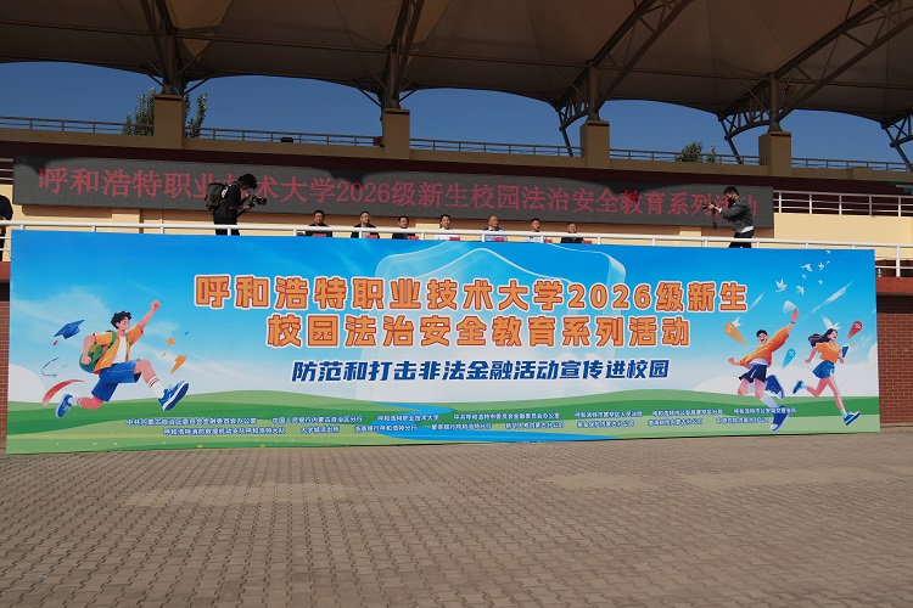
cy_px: 304
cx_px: 456
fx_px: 799
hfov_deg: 59.5
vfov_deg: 41.7
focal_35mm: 32
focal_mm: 21
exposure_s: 1/1000
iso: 100
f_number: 6.3
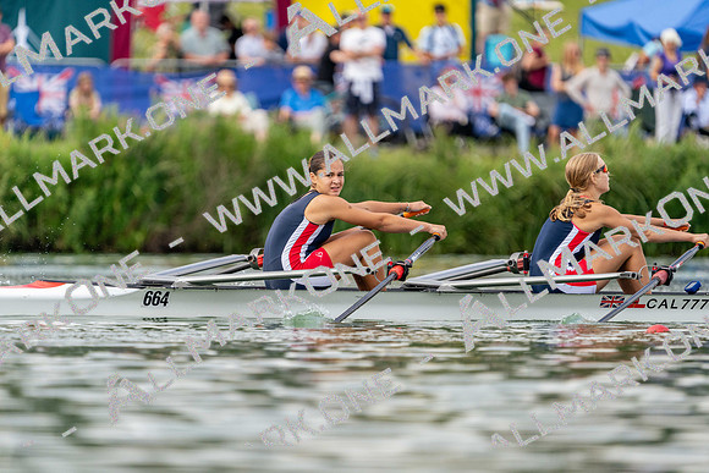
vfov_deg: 2.3
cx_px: 354
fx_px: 11819
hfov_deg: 3.4
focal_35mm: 600
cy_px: 236
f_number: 6.3
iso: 640
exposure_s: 1/1600
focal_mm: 600
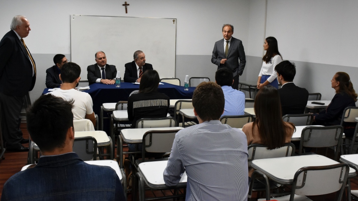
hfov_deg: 50.9
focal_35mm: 40
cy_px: 86
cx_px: 175
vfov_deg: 30.0
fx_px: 376
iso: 1600
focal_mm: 23
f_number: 7.1
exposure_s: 1/200
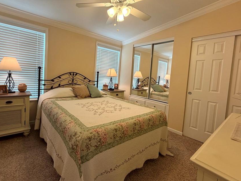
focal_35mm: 17
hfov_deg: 90.7
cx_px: 107
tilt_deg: -4.6
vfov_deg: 74.5
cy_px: 82
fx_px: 118
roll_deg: -3.7
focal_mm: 2.22
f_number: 2.2
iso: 160
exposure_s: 1/120
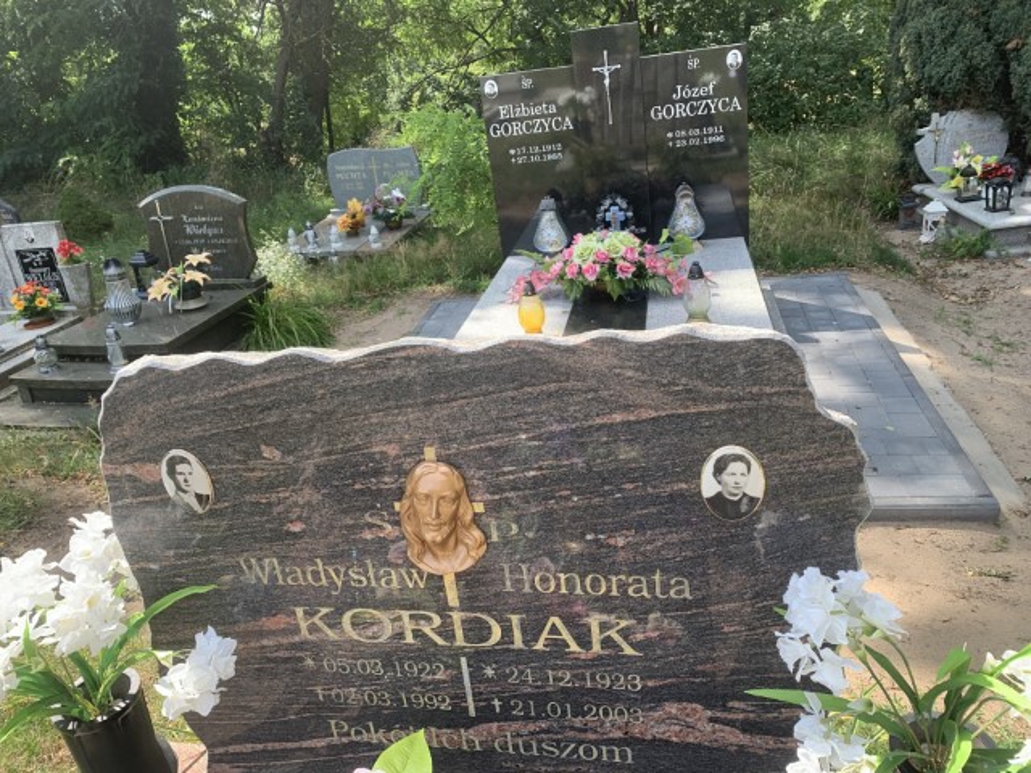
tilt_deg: -25.4
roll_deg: +7.4
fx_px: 774
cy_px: 386
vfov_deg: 53.1
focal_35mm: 26
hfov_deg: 67.3
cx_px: 516
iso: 25
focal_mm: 4.25
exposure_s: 1/405
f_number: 1.8
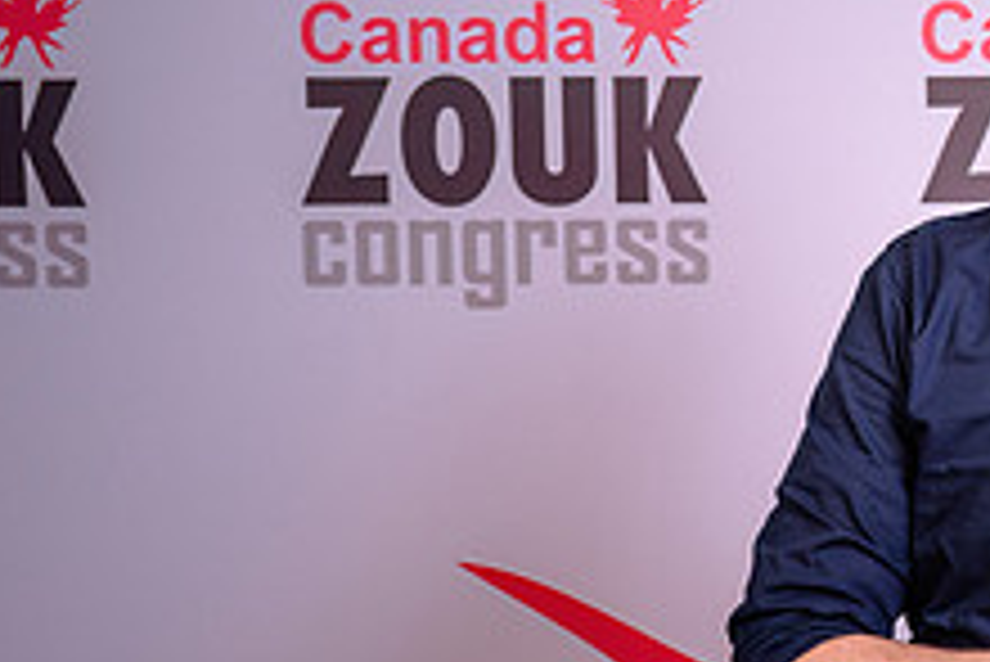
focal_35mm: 97
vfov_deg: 14.1
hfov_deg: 20.1
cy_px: 462
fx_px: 2669
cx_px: 1071
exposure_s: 1/160
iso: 100
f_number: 5.6
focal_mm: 36
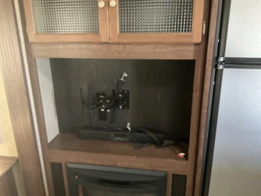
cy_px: 98
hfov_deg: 61.7
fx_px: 219
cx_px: 130
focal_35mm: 29
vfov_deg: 48.2
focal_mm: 3
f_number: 1.8
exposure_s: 1/30
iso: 500
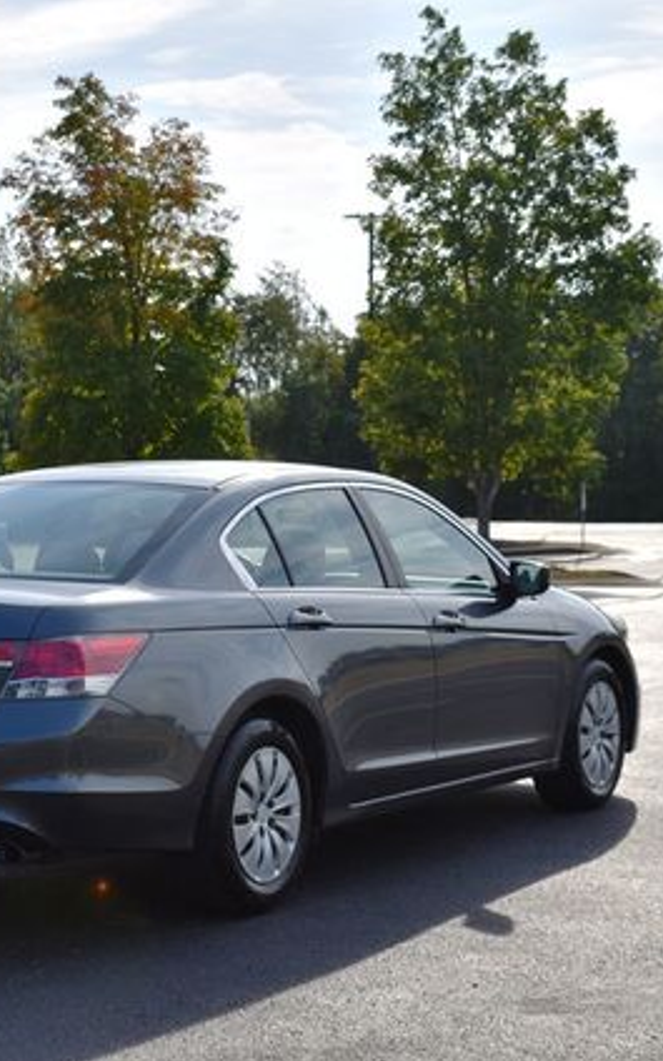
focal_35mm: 83
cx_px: 205
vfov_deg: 24.9
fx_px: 2400
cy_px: 532
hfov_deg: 15.7
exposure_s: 1/320
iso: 100
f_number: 9
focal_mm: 36
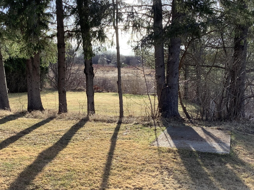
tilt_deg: -10.1
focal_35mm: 44
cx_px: 106
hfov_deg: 42.8
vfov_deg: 32.6
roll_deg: +0.0
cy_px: 128
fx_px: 323
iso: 25
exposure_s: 1/272
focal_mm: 3.3
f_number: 2.4
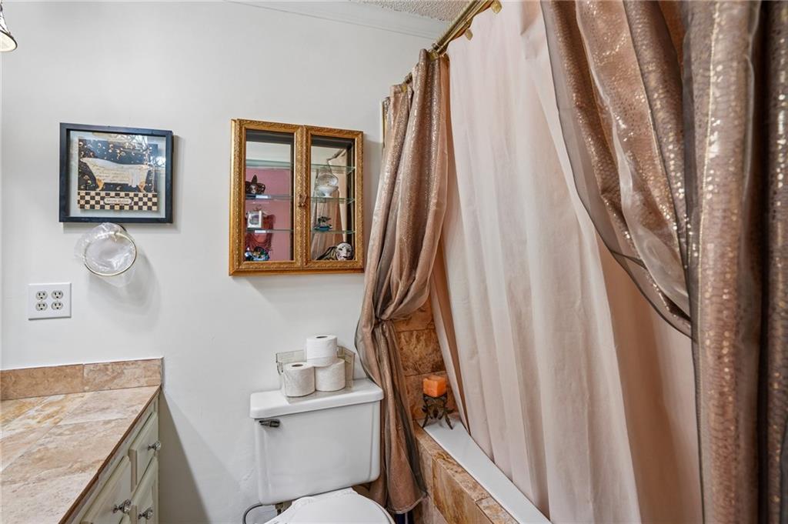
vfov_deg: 73.7
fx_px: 350
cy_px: 262
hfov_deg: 96.8
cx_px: 394
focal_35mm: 16
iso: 400
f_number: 8
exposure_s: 1/5
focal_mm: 16
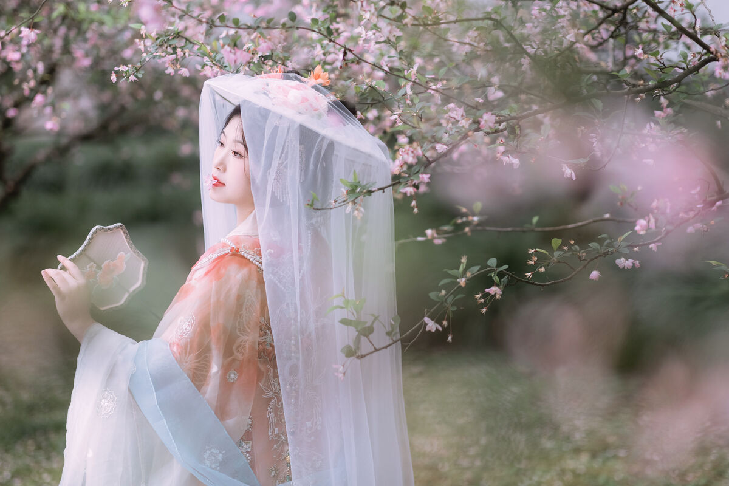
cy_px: 243
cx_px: 364
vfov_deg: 16.1
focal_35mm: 85
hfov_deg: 23.9
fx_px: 1721
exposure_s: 1/200
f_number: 1.8
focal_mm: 85
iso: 200
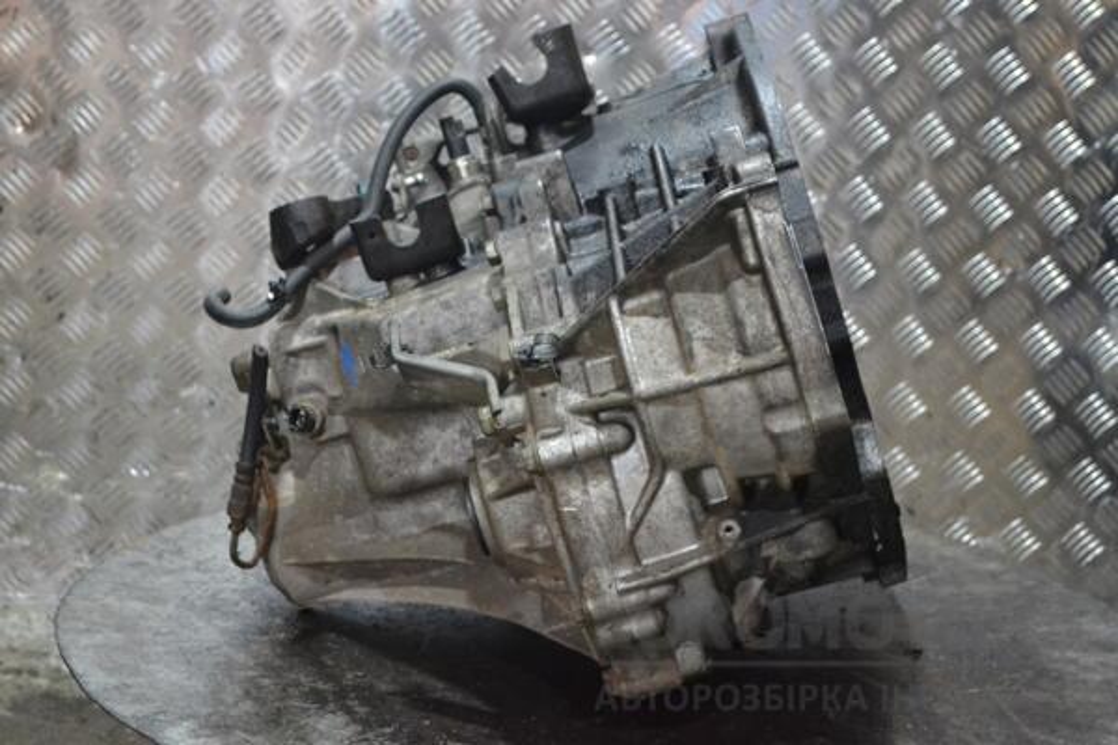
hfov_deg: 29.9
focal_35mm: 68
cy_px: 372
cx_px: 559
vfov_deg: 20.2
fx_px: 2096
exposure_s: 1/30
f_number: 5.3
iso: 3200
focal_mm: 45
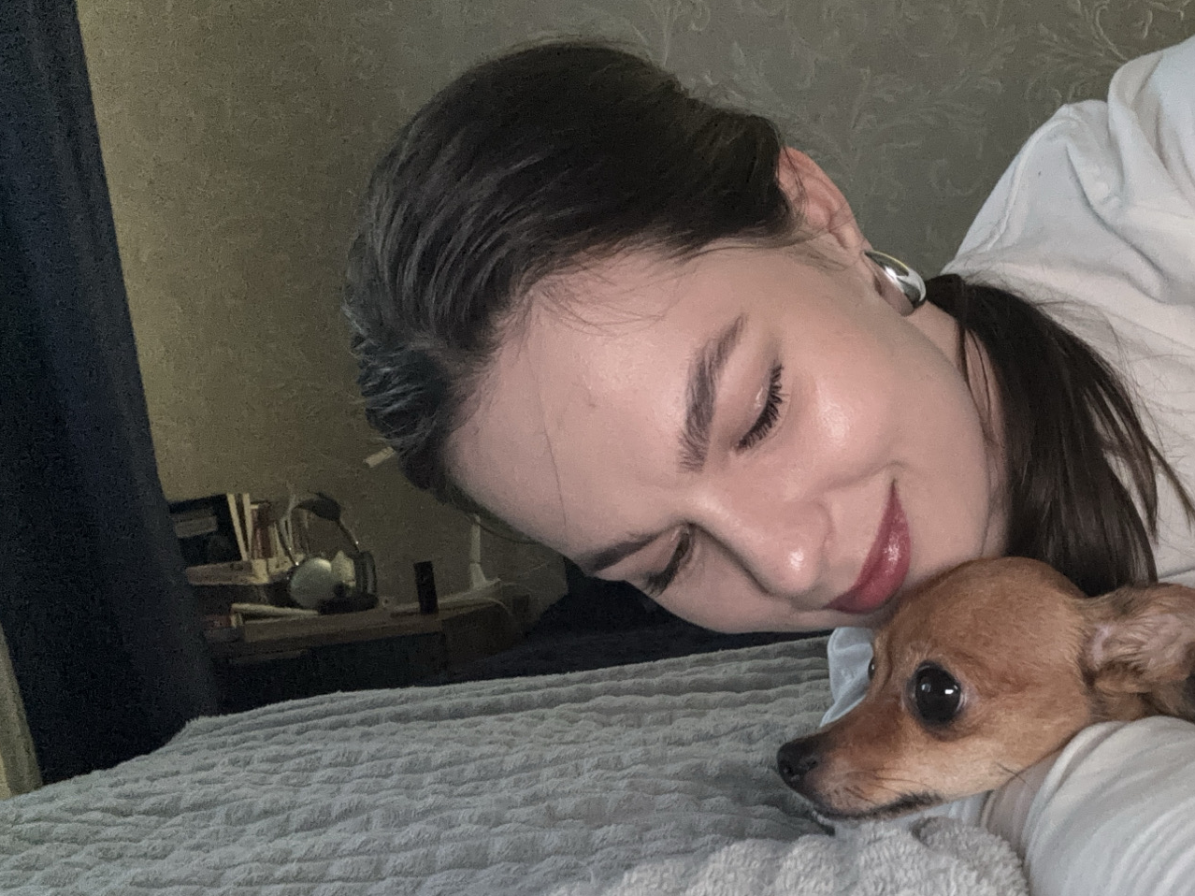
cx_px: 909
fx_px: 1243
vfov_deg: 39.3
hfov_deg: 49.2
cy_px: 568
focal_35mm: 36
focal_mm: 2.69
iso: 320
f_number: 1.9
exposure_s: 1/31
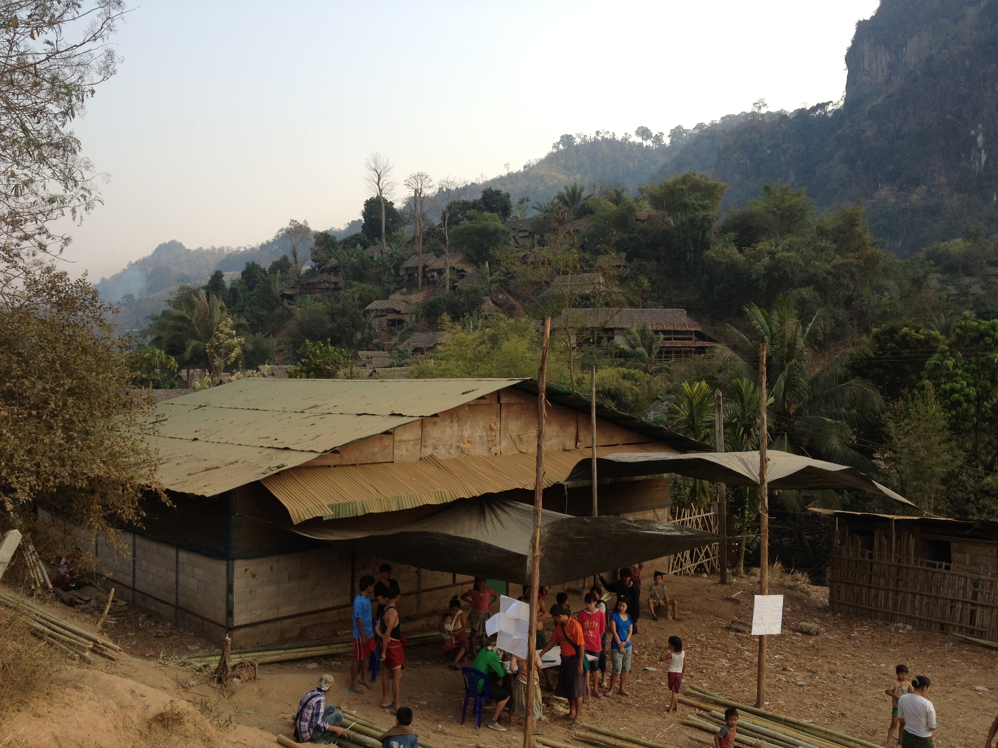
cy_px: 374
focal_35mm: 35
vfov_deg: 40.7
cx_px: 499
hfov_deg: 52.6
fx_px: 1009
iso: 50
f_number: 2.4
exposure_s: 1/391
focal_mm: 4.28
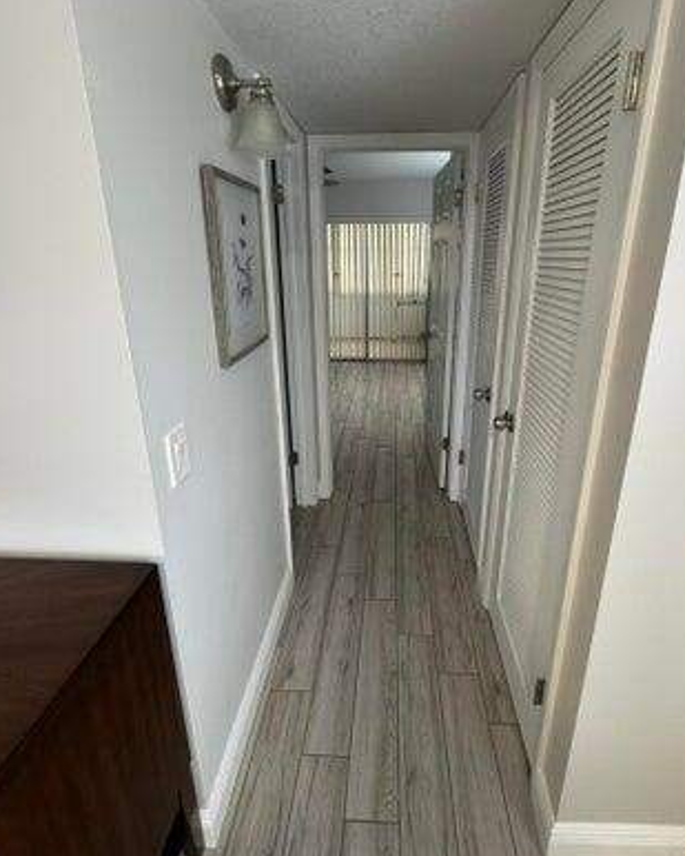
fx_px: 431
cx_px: 372
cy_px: 381
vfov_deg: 89.3
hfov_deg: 76.8
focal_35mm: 17
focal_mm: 2.22
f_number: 2.2
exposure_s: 1/60
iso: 200
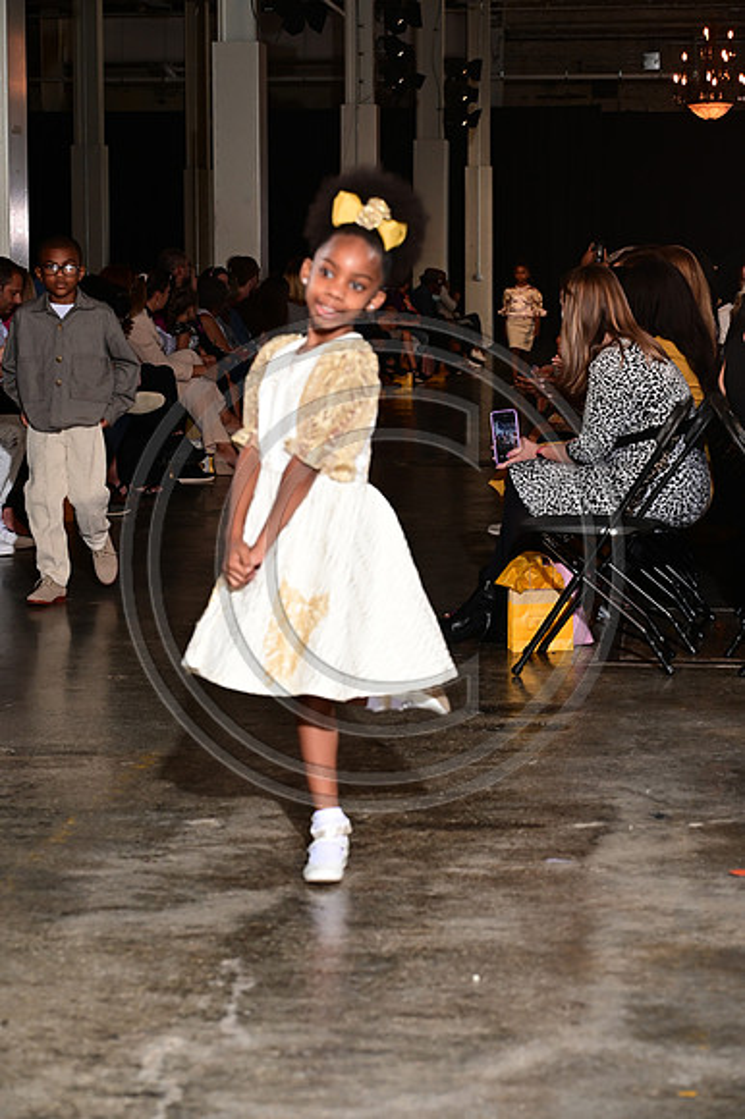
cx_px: 372
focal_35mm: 92
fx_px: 2859
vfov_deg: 22.2
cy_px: 560
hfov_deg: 14.8
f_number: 6.3
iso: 1000
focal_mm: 92
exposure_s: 1/125
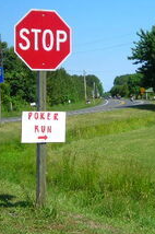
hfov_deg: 18.4
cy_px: 93
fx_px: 479
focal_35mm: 74
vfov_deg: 27.3
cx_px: 69
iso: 50
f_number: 3.2
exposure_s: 1/554
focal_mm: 6.3
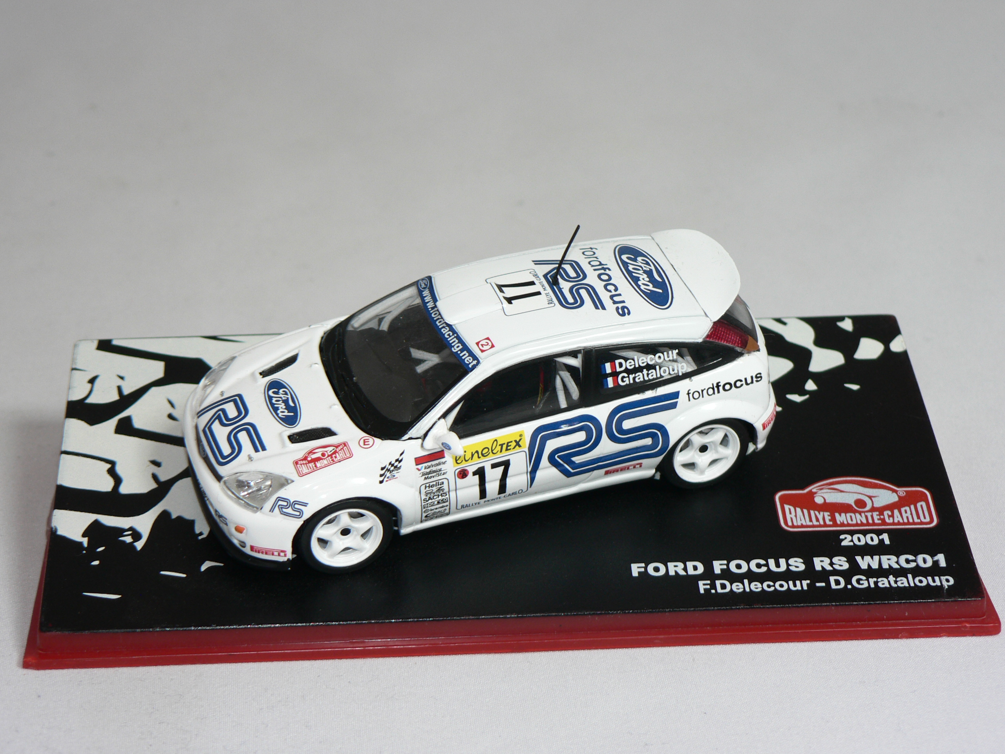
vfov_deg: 16.2
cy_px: 377
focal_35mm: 91
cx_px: 502
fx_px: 2642
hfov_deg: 21.5
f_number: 3.2
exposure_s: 1/60
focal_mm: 15.2
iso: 80
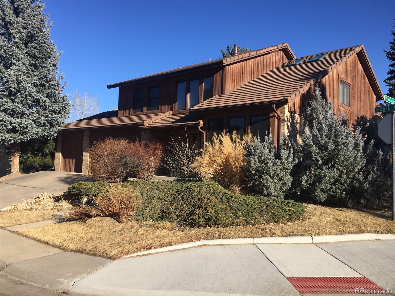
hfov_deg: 61.7
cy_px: 148
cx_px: 198
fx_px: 331
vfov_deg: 48.2
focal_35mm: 29
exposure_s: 1/1319
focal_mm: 4.15
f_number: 2.2
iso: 32
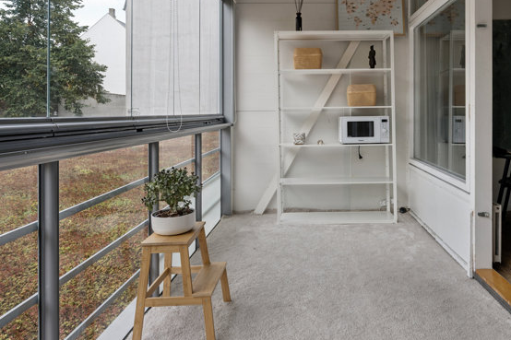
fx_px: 369
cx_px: 310
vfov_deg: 48.8
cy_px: 117
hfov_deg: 68.6
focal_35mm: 26
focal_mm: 18
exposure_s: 1/80
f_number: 9
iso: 160
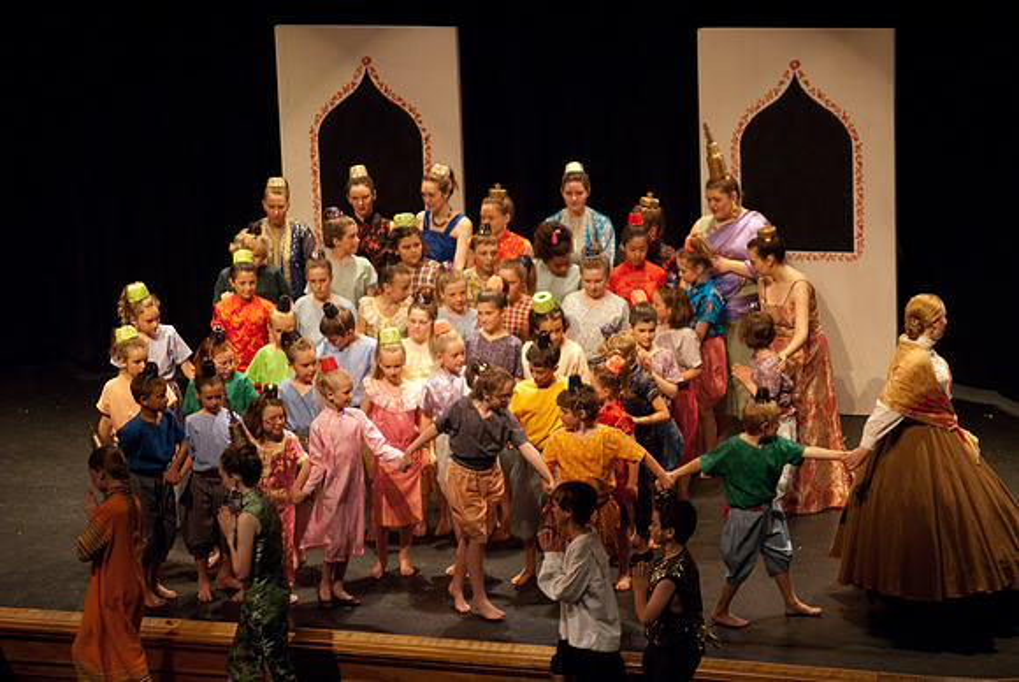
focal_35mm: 120
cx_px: 510
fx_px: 3400
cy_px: 341
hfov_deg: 17.0
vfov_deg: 11.4
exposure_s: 1/125
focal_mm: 80
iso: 1000
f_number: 2.8
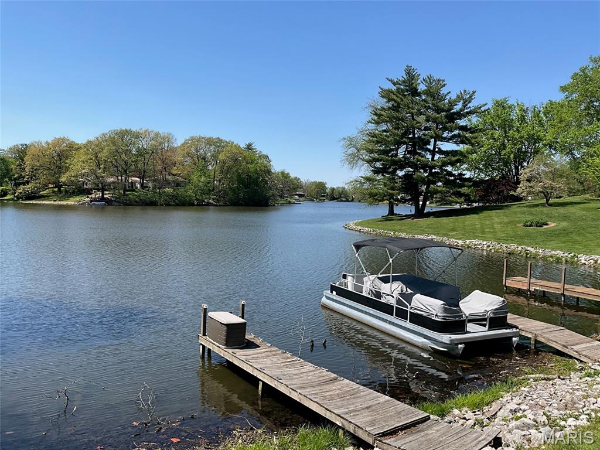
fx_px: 503
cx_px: 300
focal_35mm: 29
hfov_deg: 61.7
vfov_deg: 48.2
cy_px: 225
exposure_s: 1/1786
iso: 25
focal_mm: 3
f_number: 1.8
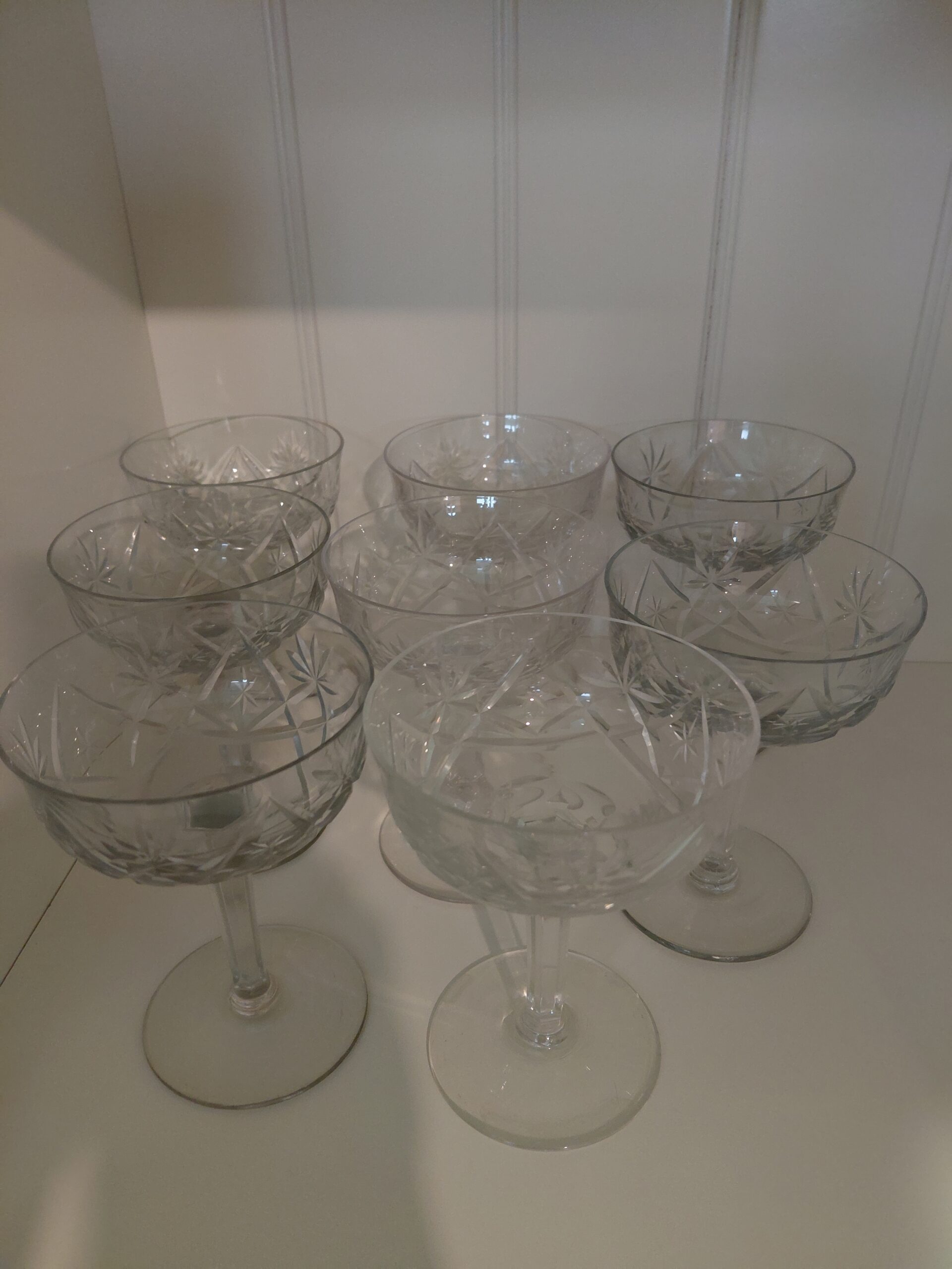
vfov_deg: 69.4
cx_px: 476
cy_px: 634
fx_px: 917
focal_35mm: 25
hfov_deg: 54.9
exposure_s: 1/25
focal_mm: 4.69
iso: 500
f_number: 1.8
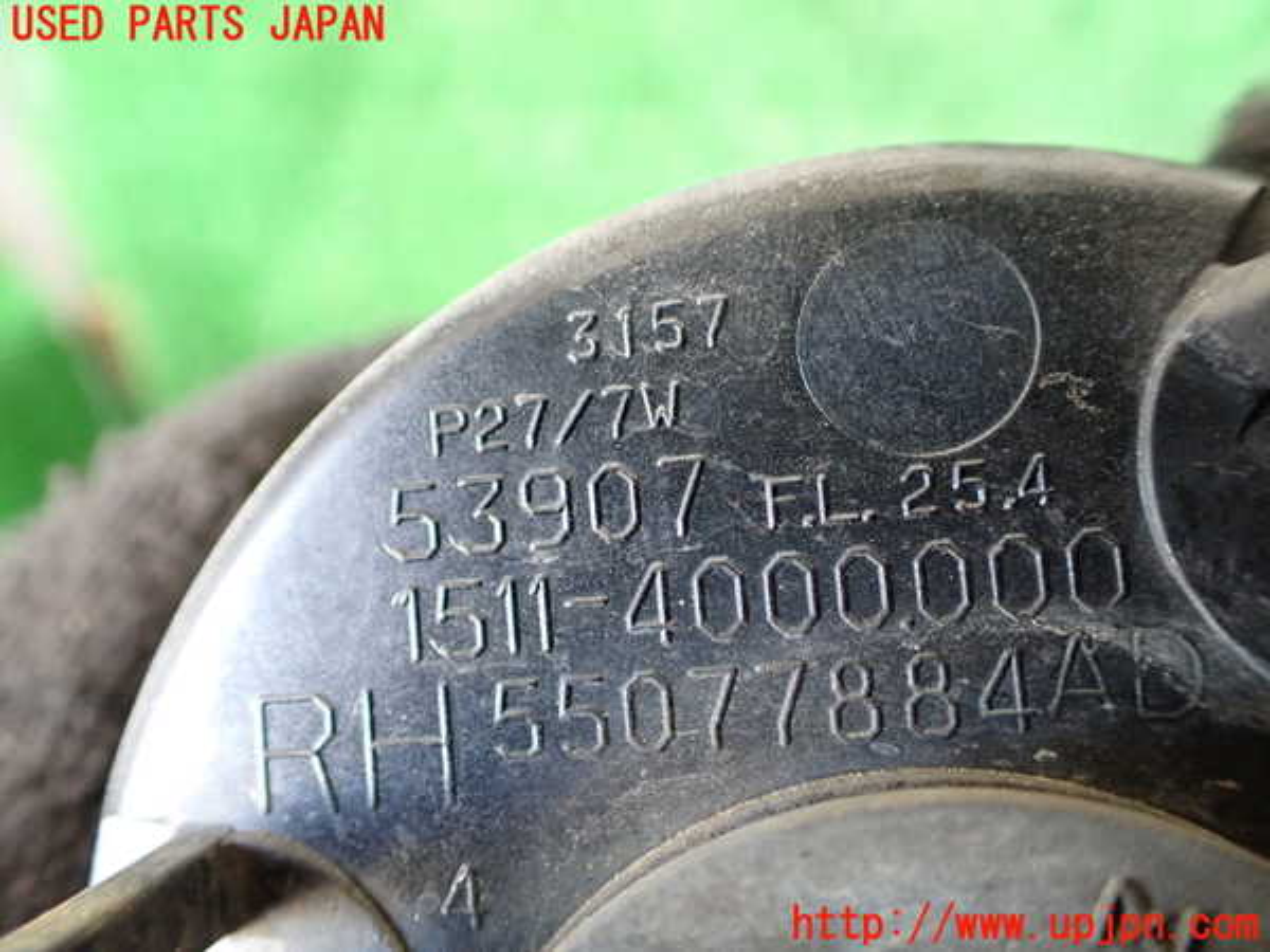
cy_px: 476
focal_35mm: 30
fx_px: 1101
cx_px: 635
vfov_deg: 46.8
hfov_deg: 60.0
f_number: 2.3
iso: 800
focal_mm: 5.4
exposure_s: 1/50
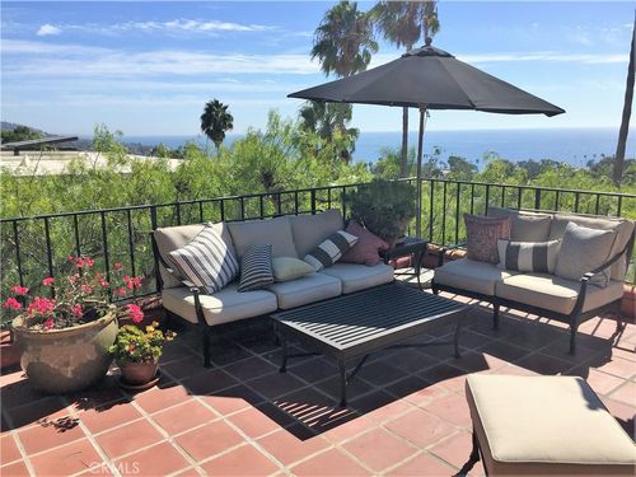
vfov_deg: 48.2
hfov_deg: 61.7
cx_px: 318
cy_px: 238
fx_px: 533
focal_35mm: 29
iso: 32
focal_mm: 4.15
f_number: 2.2
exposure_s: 1/2475
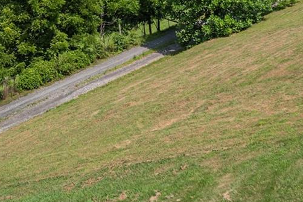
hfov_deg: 19.7
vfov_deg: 13.0
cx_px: -48
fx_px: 825
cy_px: -122
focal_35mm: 98
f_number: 8
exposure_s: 1/2500
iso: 320
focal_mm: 24
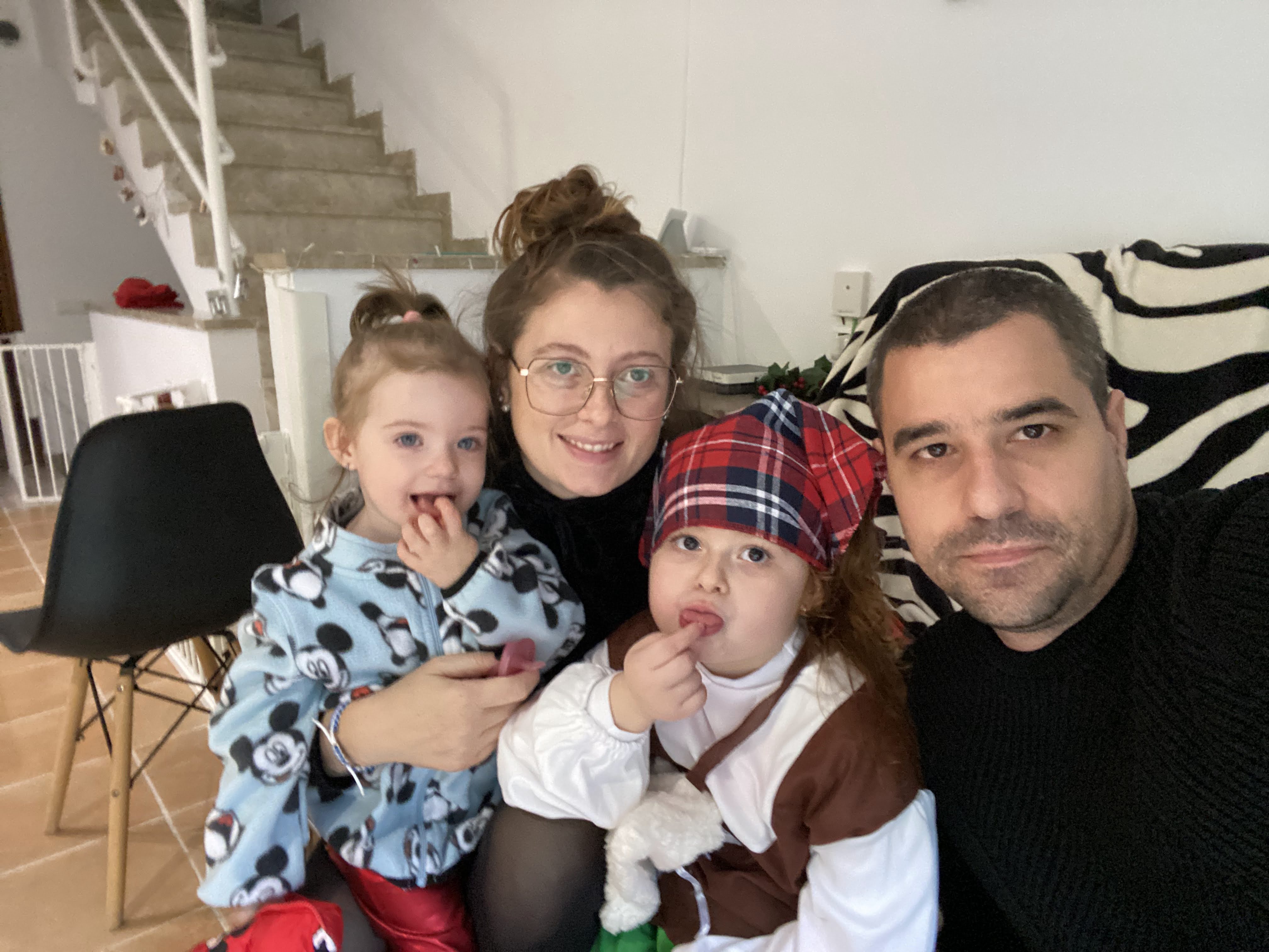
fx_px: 843
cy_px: 476
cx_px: 634
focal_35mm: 23
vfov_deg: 58.9
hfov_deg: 73.9
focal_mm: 2.71
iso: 640
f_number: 2.2
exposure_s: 1/24
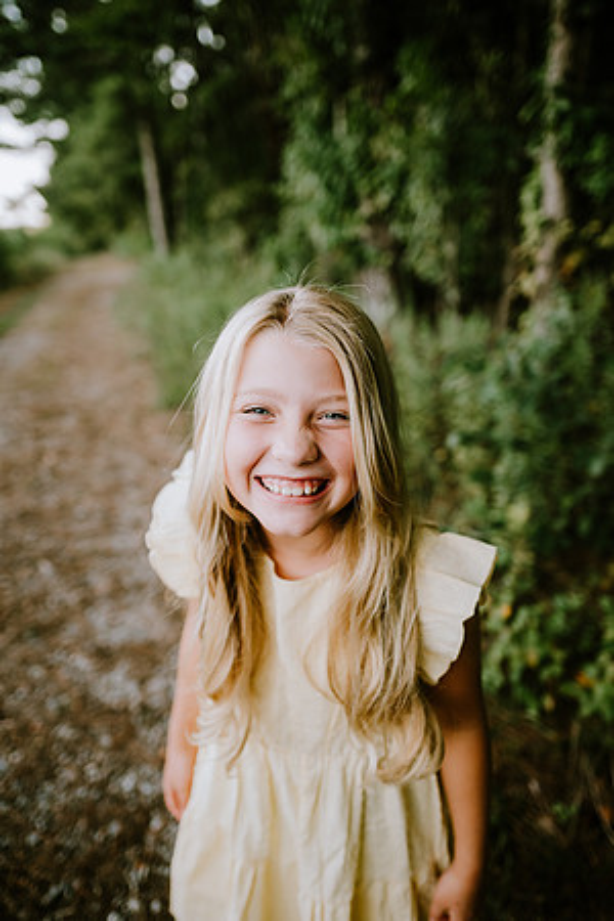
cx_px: 307
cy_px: 460
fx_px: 614
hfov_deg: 53.1
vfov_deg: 73.7
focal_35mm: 24
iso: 320
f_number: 2.2
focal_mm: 24
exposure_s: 1/250
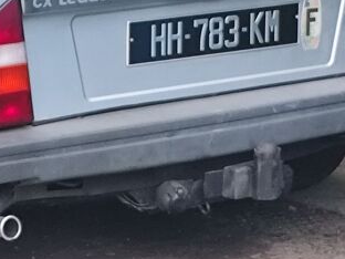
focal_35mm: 246
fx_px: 2452
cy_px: 73
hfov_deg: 8.0
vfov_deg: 6.0
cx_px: 239
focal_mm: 4.71
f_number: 1.79
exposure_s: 1/33.3
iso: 320
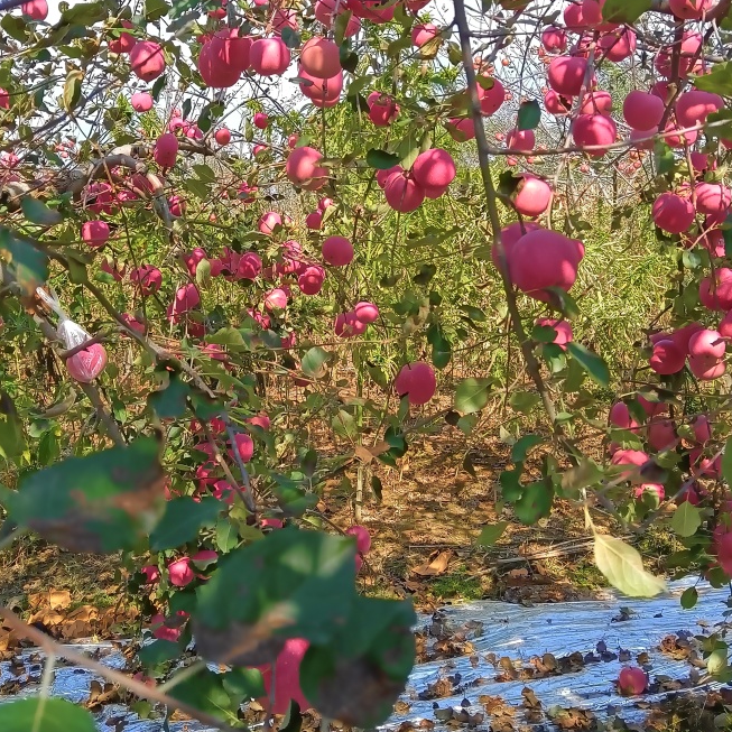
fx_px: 933
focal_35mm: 39
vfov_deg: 42.5
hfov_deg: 42.7
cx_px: 304
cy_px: 270
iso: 205
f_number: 1.9
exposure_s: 1/900
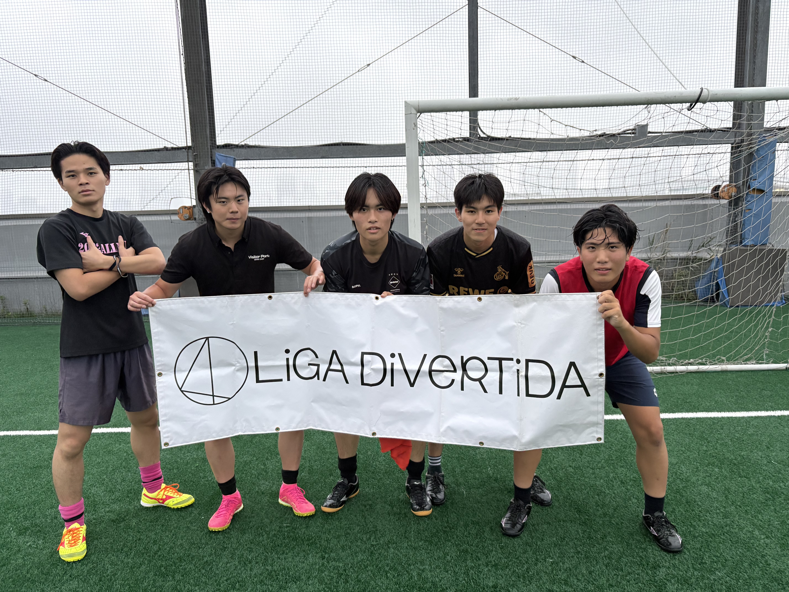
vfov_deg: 53.1
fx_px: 593
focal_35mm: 26
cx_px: 394
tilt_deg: -8.0
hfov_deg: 67.3
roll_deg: +1.7
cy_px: 296
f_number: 1.6
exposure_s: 1/60
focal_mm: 5.96
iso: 200
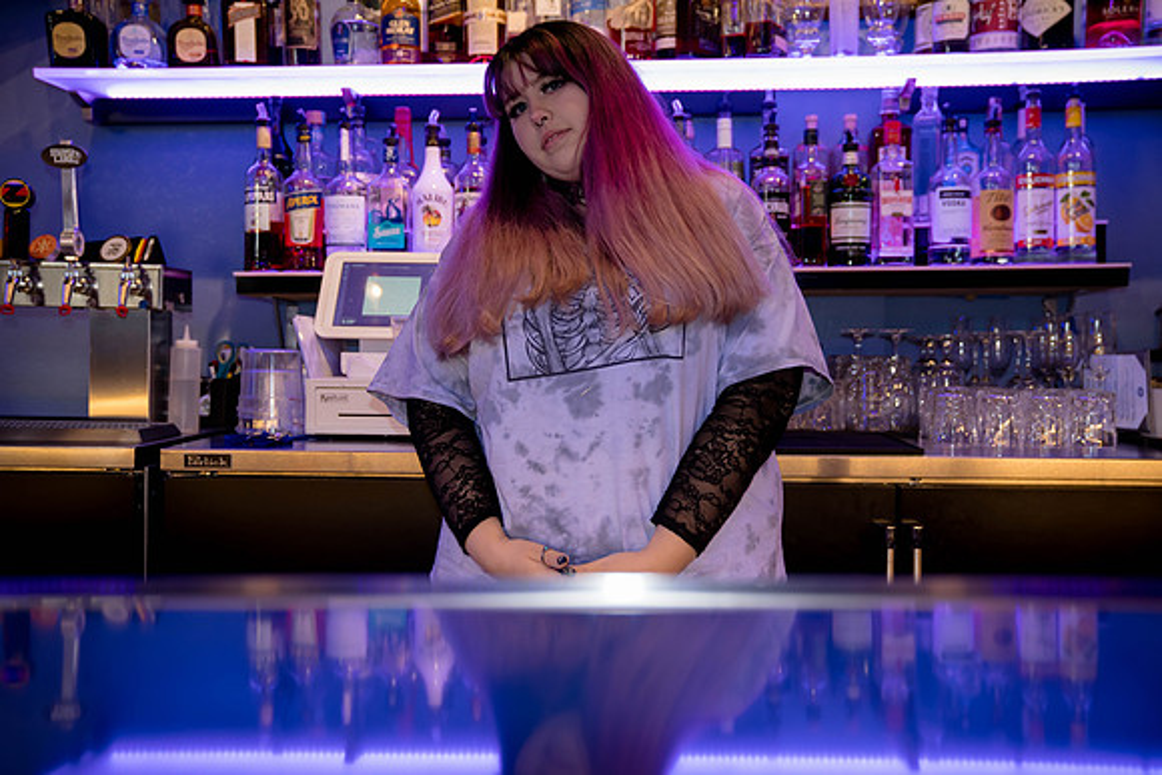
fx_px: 1162
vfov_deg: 36.9
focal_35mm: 36
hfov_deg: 53.1
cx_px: 581
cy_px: 388
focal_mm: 36
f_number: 2.8
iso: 800
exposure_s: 1/160
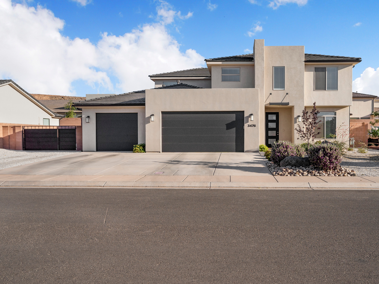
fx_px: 361
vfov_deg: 42.9
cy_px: 142
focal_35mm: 33
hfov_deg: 55.0
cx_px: 225
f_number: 6.3
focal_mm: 28
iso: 250
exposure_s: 1/1250
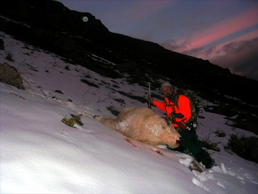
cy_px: 97
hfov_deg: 49.0
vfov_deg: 37.7
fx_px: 283
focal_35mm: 38
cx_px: 129
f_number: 2.8
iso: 50
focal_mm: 5.8
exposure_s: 1/60.1
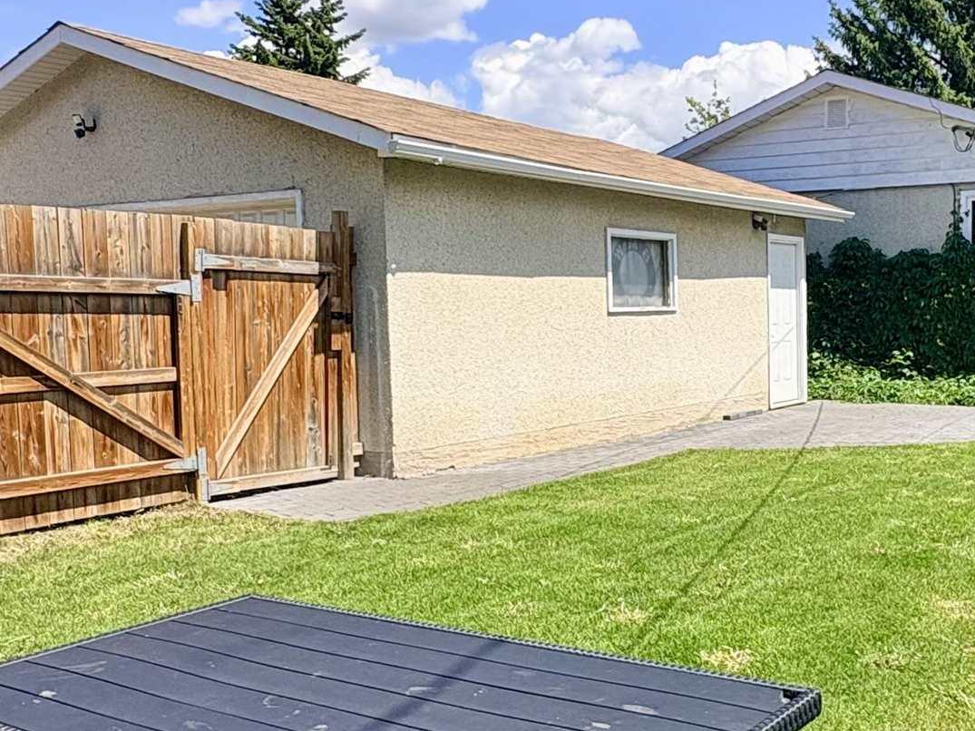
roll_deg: +0.7
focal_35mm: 40
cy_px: 414
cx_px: 726
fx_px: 1127
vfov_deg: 35.9
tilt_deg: -4.7
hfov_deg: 45.3
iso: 40
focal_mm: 2.22
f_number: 2.2
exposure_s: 1/1709
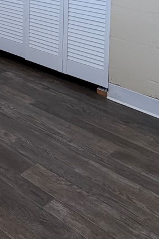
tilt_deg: -4.0
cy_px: -61
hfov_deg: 19.3
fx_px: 365
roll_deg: +1.1
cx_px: -118
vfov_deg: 29.9
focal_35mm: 55
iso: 80
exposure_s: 1/120
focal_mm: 2.22
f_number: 2.2
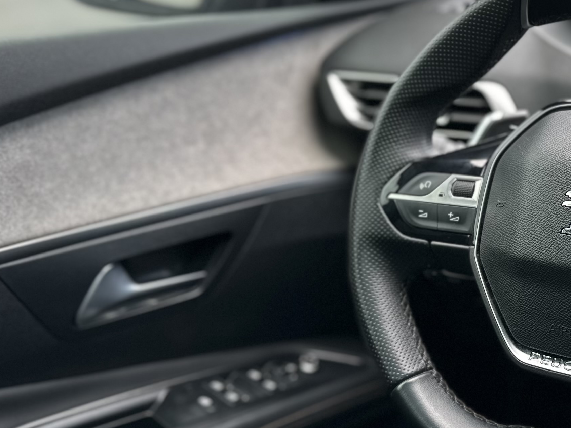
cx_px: 487
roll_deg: -0.8
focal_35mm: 57
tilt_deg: -18.5
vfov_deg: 25.6
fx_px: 940
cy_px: 198
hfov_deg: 32.5
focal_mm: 6.86
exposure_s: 1/134
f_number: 1.78
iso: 64
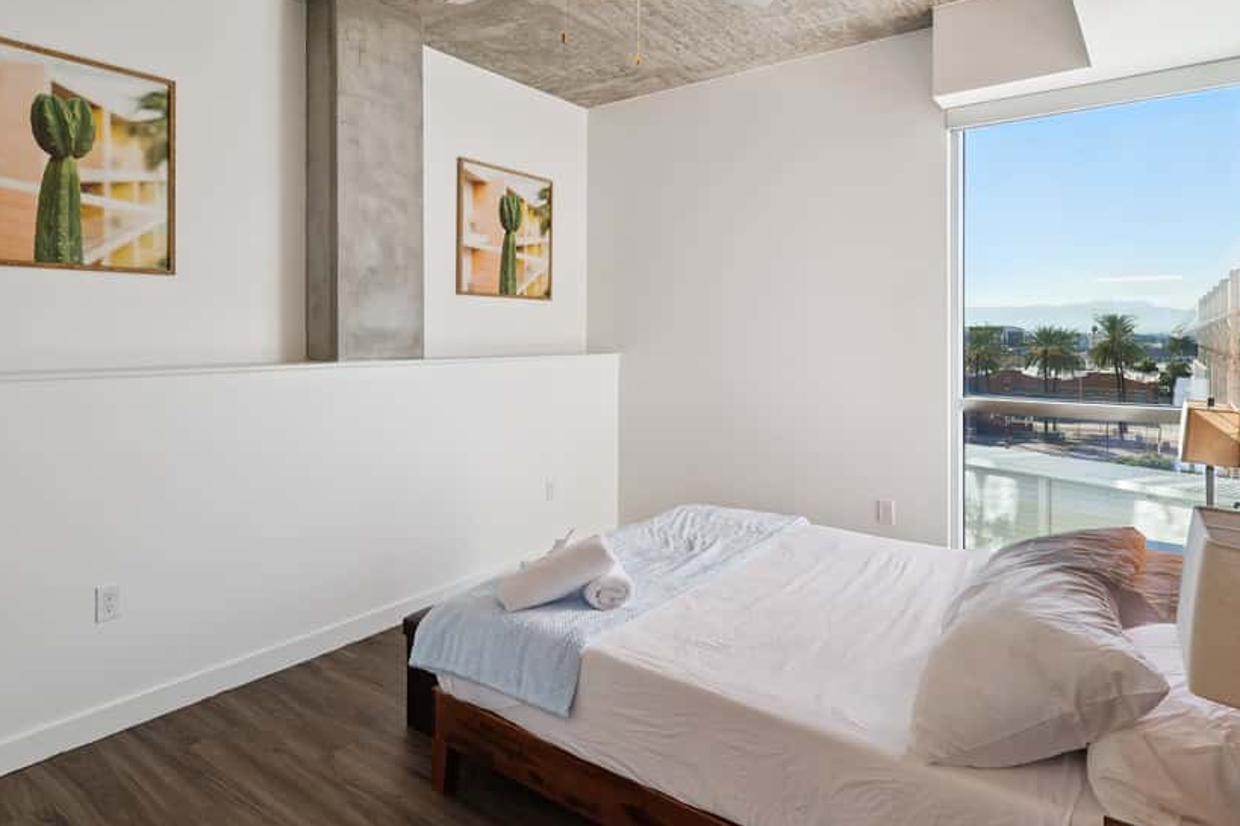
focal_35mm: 20
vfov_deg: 61.5
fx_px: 689
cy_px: 340
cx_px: 601
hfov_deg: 84.0
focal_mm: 16
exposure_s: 1/100
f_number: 8
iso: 400
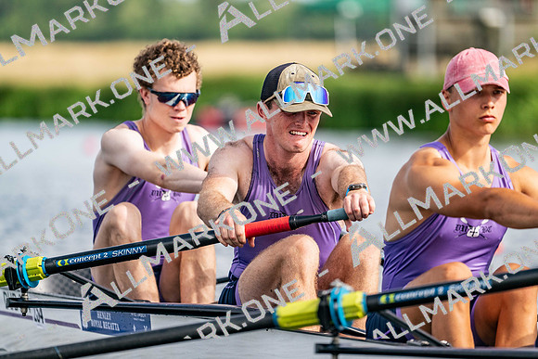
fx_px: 5979
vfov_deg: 3.4
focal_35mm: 400
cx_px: 269
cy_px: 180
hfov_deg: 5.2
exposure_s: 1/2500
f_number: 4.5
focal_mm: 400
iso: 450
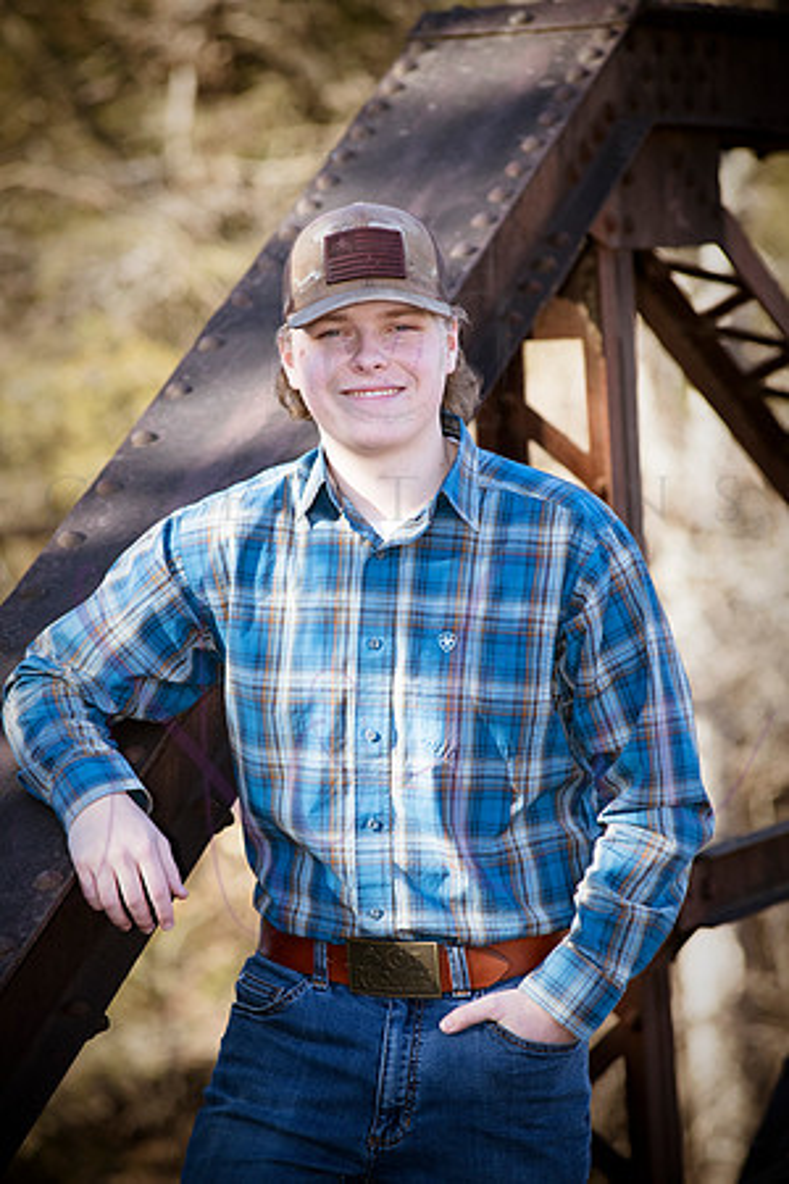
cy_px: 592
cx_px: 394
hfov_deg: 8.9
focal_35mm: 155
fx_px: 5095
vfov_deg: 13.2
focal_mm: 155
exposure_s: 1/800
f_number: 5.6
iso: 800
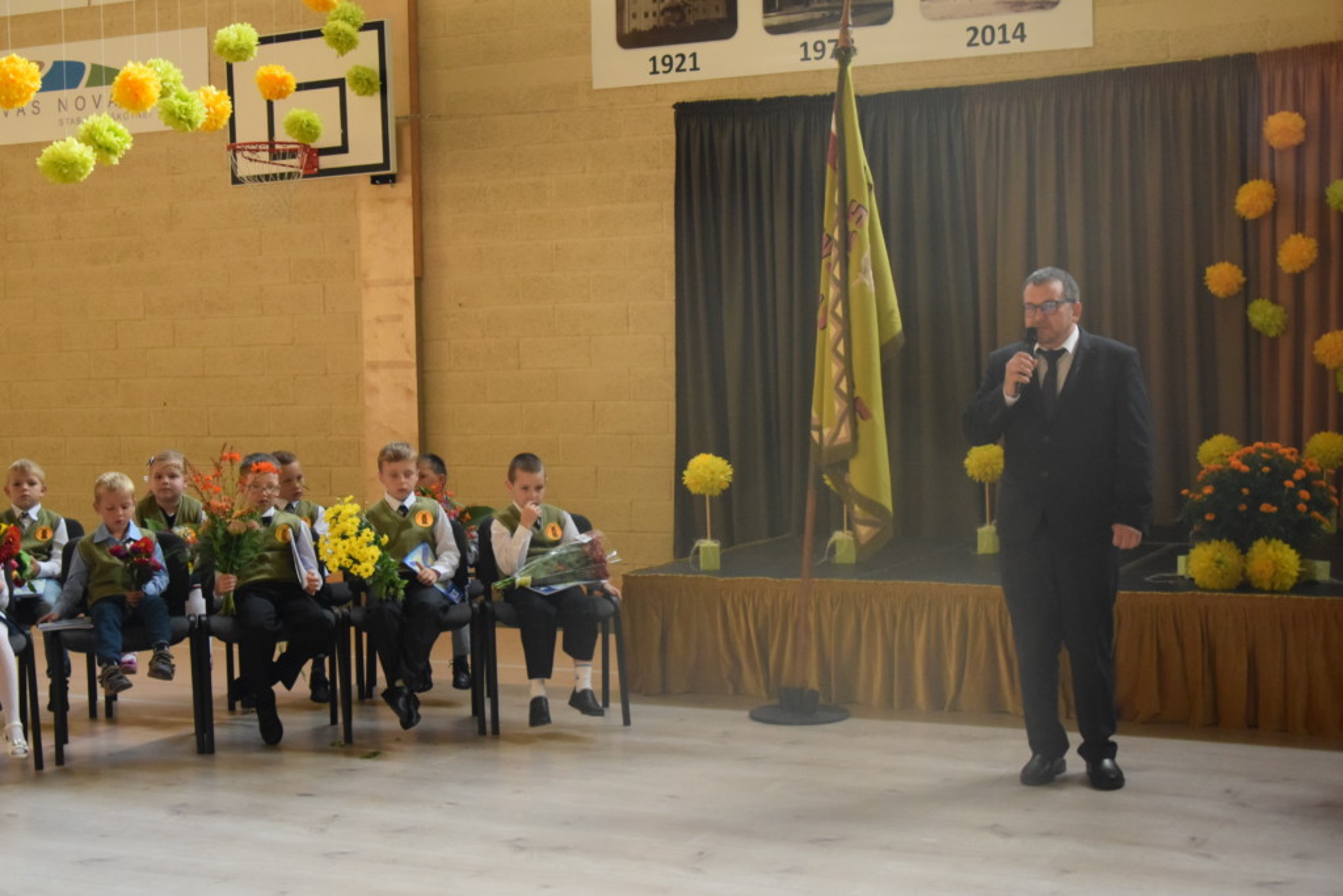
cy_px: 448
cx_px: 672
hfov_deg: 38.9
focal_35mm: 51
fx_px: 1903
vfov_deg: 26.5
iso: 3200
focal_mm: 34
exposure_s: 1/125
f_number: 4.2
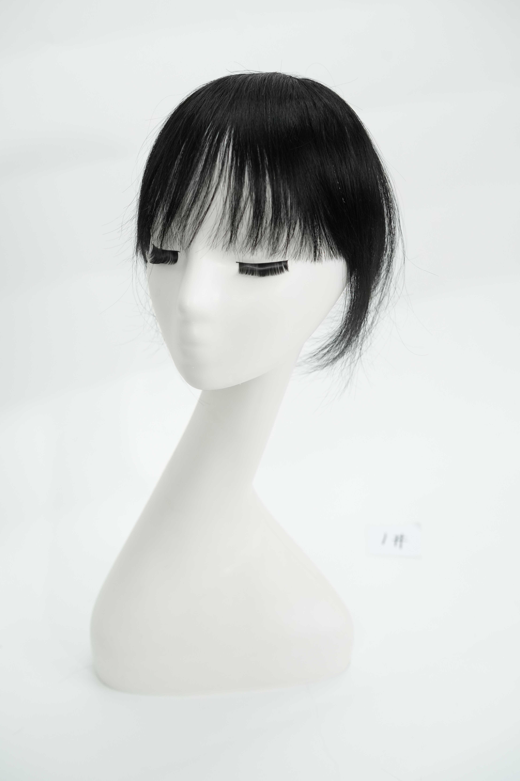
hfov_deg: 23.4
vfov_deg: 34.5
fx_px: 1257
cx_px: 259
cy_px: 378
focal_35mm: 58
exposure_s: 1/1000
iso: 2500
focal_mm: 55
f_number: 5
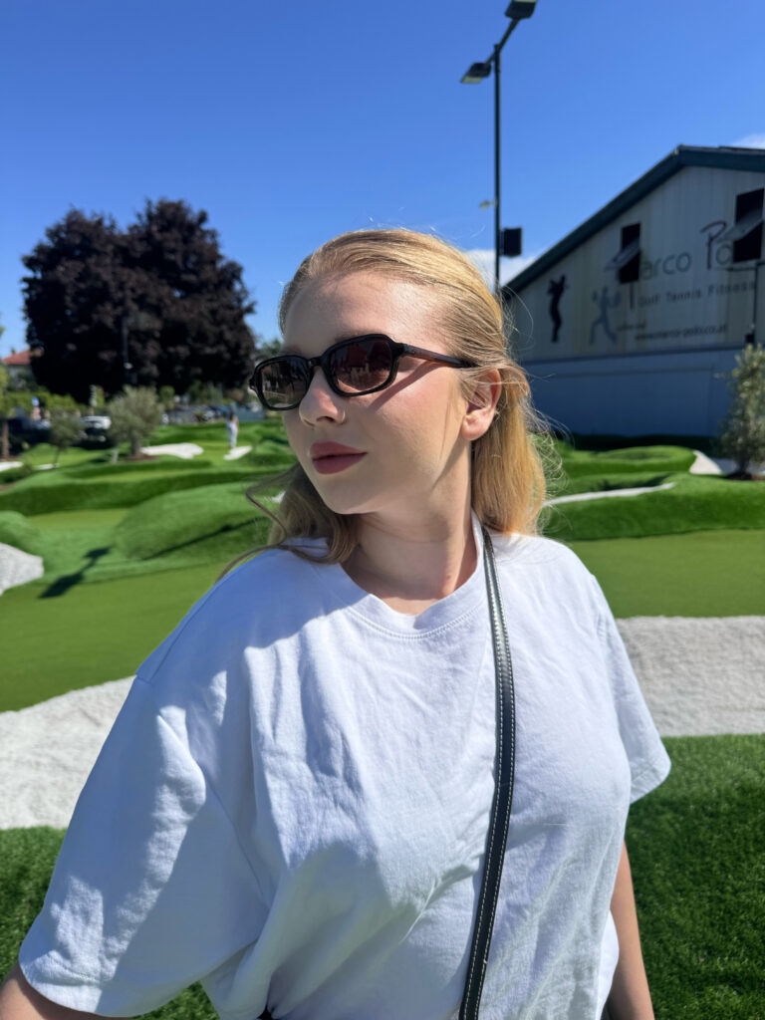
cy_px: 510
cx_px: 382
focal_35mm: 24
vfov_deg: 71.6
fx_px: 707
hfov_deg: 56.8
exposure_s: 1/5814
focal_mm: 6.76
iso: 80
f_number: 1.78
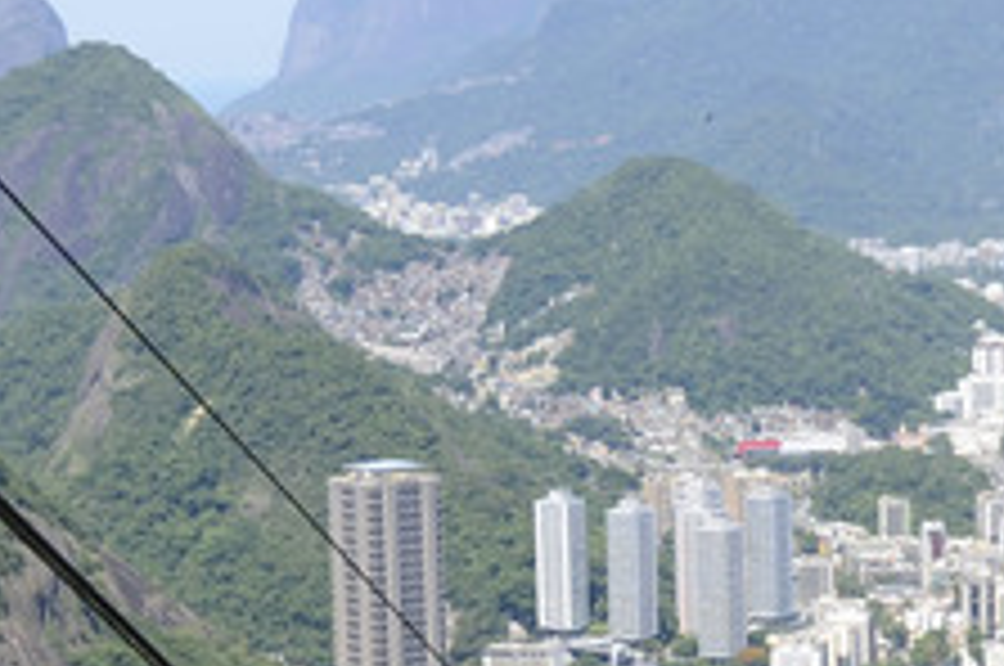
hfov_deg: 13.9
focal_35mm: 148
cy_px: 900
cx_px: 696
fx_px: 4122
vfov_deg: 9.1
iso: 100
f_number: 5.6
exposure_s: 1/400
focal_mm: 22
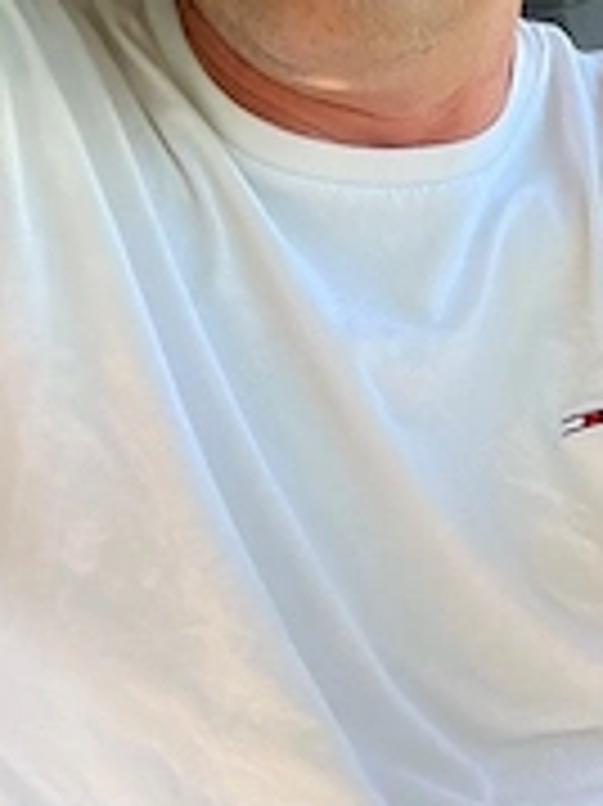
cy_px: 774
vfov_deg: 27.6
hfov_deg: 20.9
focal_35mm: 67
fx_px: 1558
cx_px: 648
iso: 25
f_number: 2.2
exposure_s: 1/163
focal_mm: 2.71
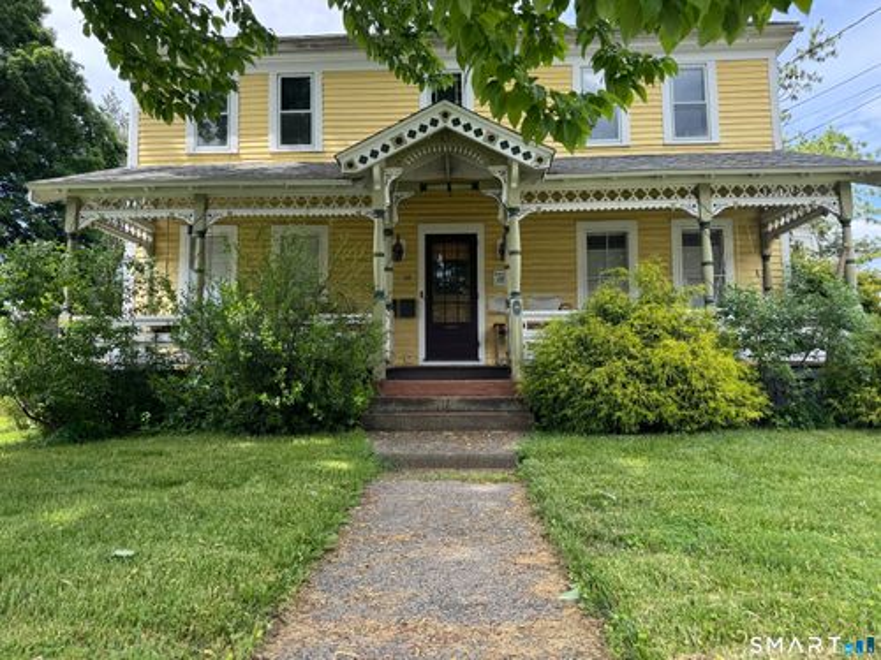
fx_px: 611
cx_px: 440
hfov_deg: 71.6
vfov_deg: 56.8
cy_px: 330
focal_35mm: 24
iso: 80
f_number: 1.78
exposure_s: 1/773
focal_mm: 6.76
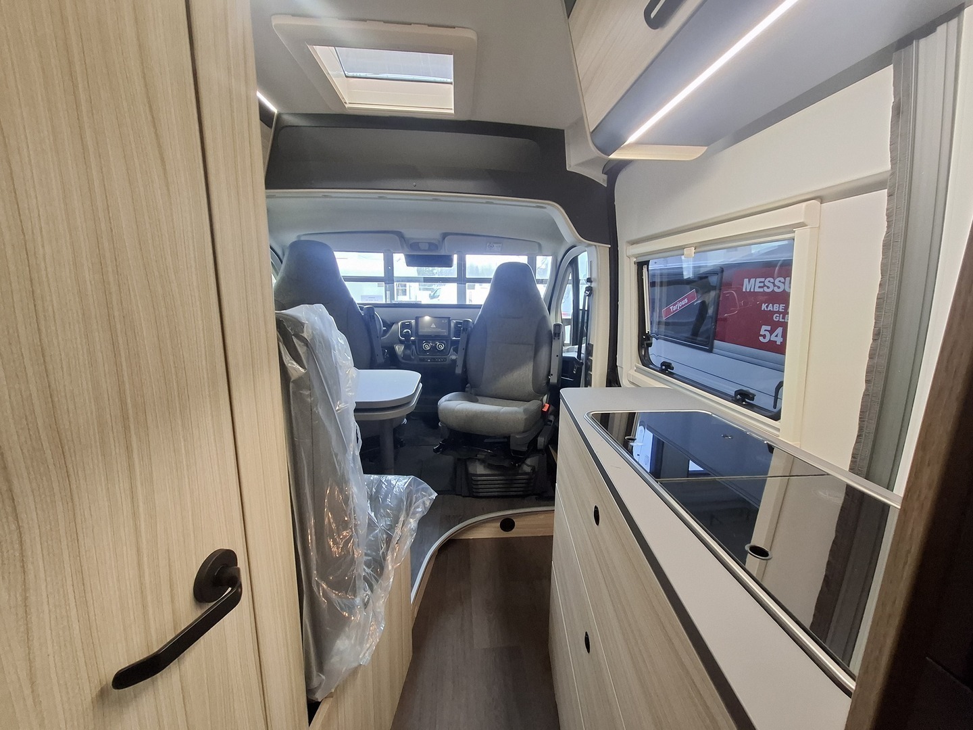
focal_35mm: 13
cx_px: 486
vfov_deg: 89.9
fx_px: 365
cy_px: 365
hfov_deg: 106.2
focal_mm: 1.74
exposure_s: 1/25
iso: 250
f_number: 2.2
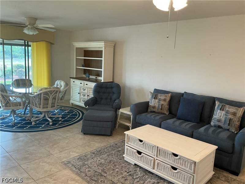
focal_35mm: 29
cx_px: 122
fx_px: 205
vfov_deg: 48.2
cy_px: 92
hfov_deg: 61.7
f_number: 1.8
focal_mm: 3
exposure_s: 1/60
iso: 160
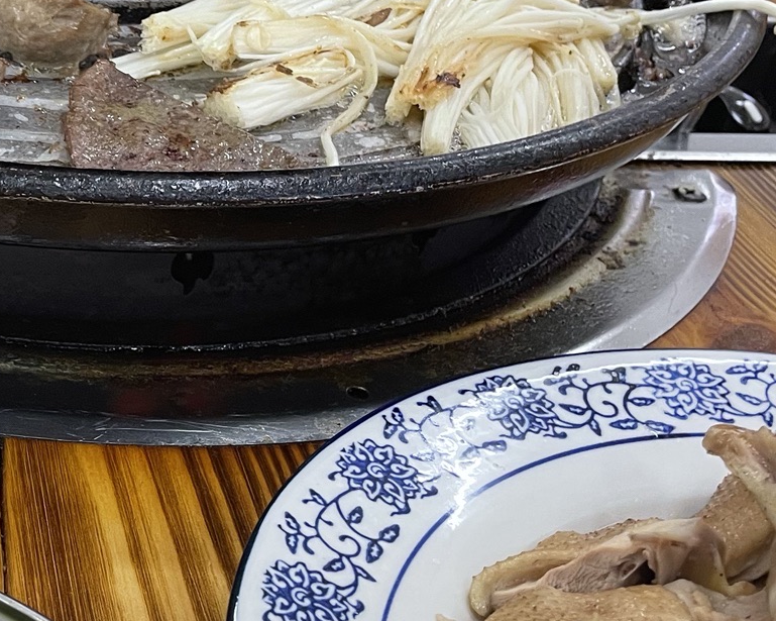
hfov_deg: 26.2
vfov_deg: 23.1
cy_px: 329
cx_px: -104
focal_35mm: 66
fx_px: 1516
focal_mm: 4.2
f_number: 1.6
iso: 125
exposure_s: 1/50
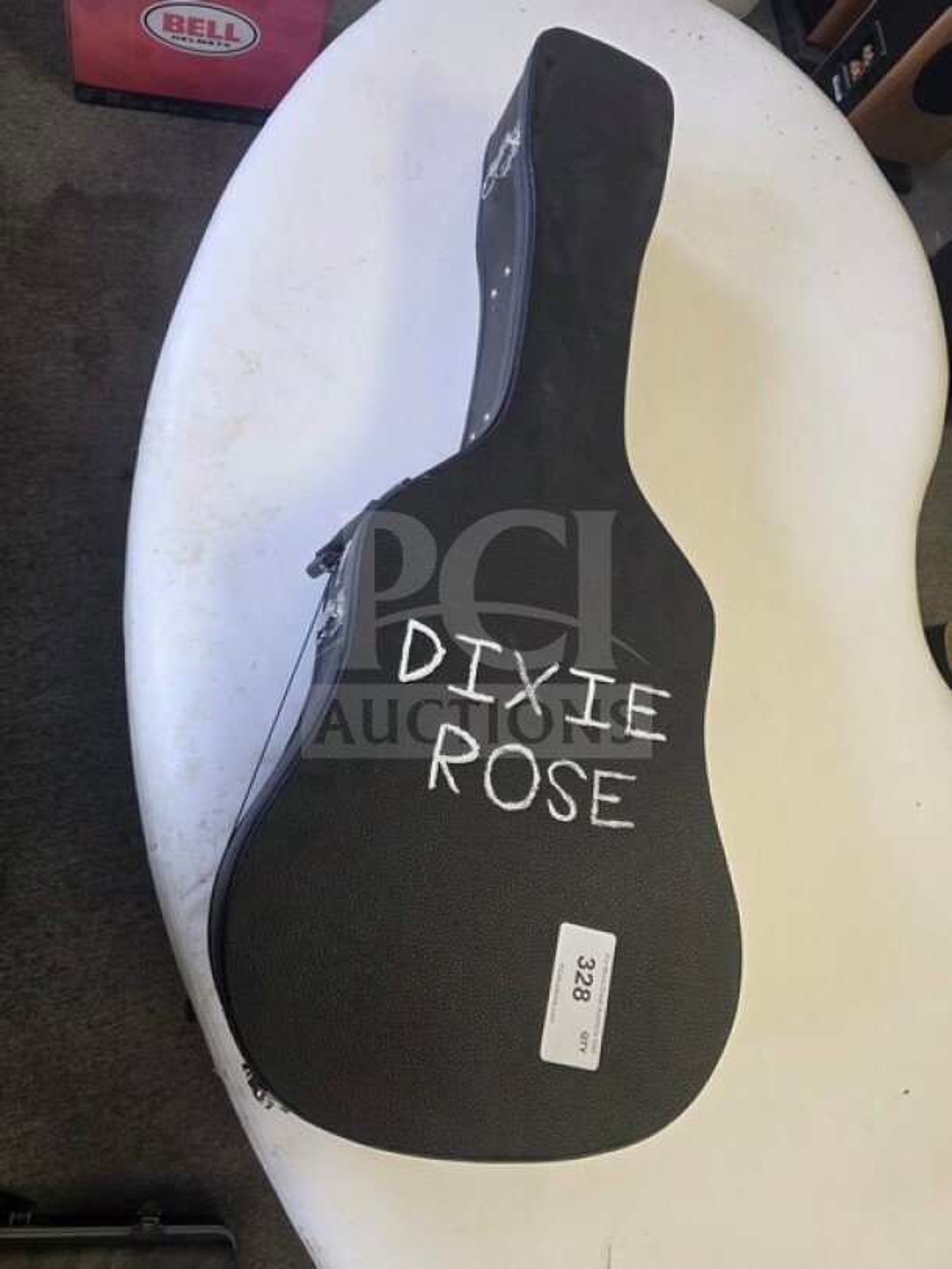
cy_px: 634
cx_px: 476
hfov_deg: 58.9
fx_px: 843
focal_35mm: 23
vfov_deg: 73.9
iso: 200
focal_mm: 6.3
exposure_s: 1/120
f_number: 1.7
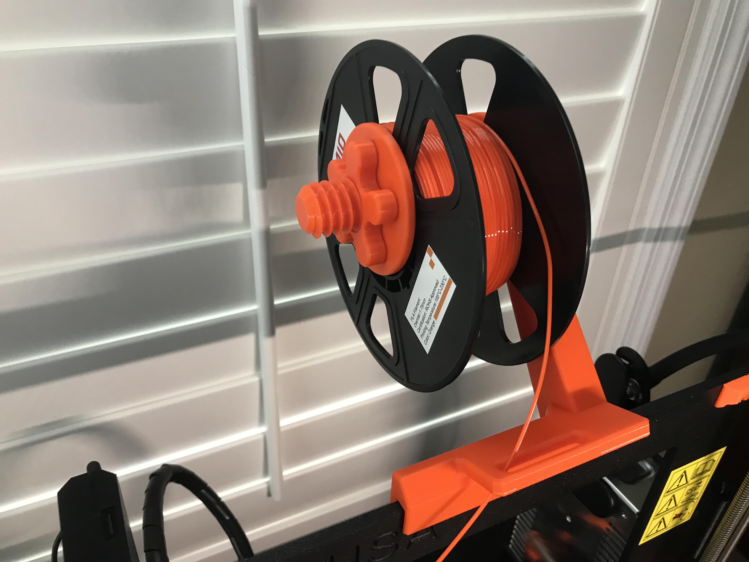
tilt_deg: -33.7
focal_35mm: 28
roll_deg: -3.3
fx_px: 606
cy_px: 281
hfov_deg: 63.4
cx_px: 374
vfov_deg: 49.7
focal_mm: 3.99
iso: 50
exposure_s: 1/16
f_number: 1.8
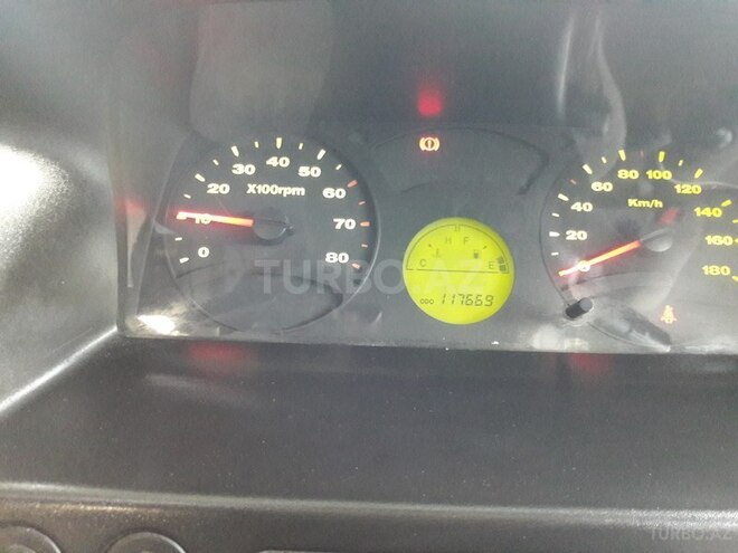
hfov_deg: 63.4
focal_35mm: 28
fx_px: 597
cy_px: 276
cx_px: 369
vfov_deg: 49.7
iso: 500
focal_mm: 3.7
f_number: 1.9
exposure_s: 1/17
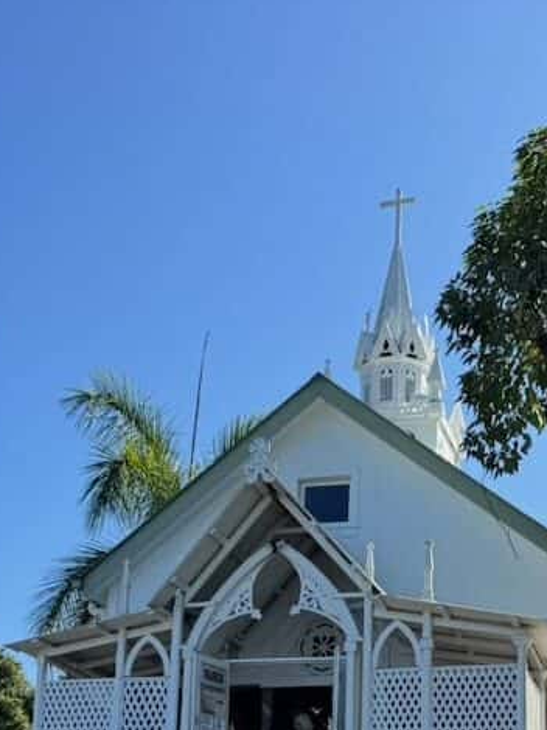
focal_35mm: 46
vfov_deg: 37.8
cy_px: 691
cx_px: 302
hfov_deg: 31.5
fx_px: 970
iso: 80
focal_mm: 6.8
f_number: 1.8
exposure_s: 1/2833
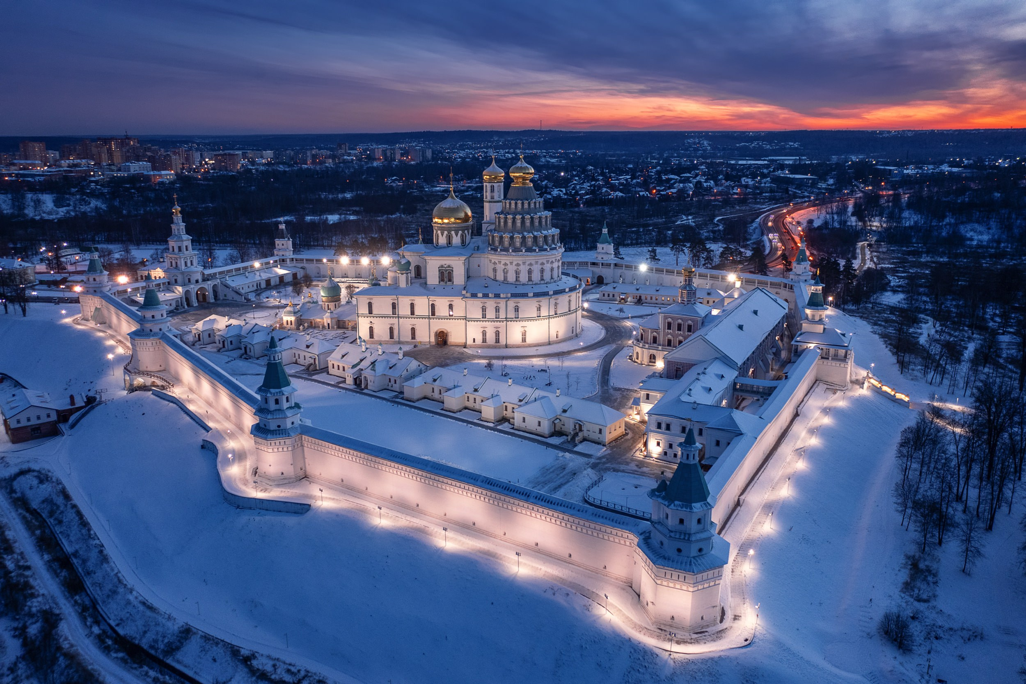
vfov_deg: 46.4
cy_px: 342
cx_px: 513
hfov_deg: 65.5
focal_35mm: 28
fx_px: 798
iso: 400
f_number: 2.8
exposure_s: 1/50
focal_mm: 10.26
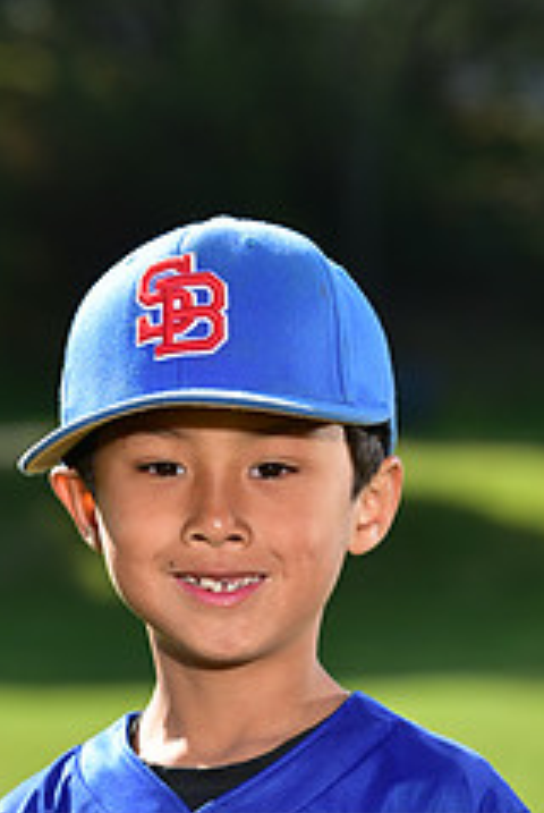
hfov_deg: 4.5
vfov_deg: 6.8
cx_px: 209
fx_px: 6848
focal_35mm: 303
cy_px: 861
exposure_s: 1/250
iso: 80
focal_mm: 125
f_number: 5
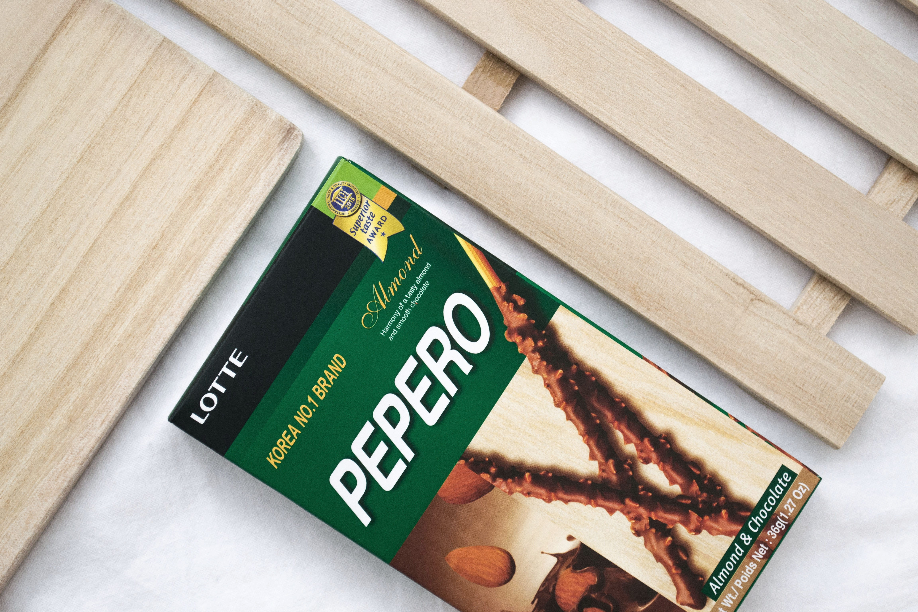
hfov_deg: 29.9
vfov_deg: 20.2
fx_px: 1721
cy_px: 306
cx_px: 459
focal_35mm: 68
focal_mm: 45
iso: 400
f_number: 6.3
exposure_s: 1/20
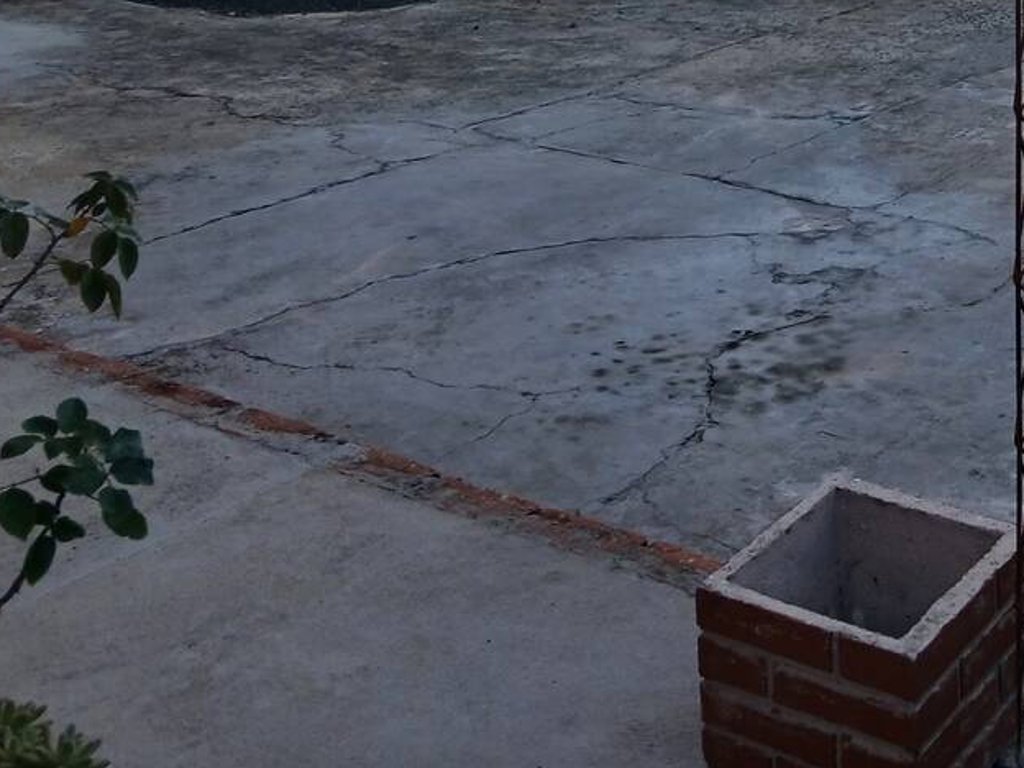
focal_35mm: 60
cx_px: 903
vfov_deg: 23.0
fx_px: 1775
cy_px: -75
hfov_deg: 30.9
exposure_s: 1/100
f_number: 1.8
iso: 25
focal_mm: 3.98
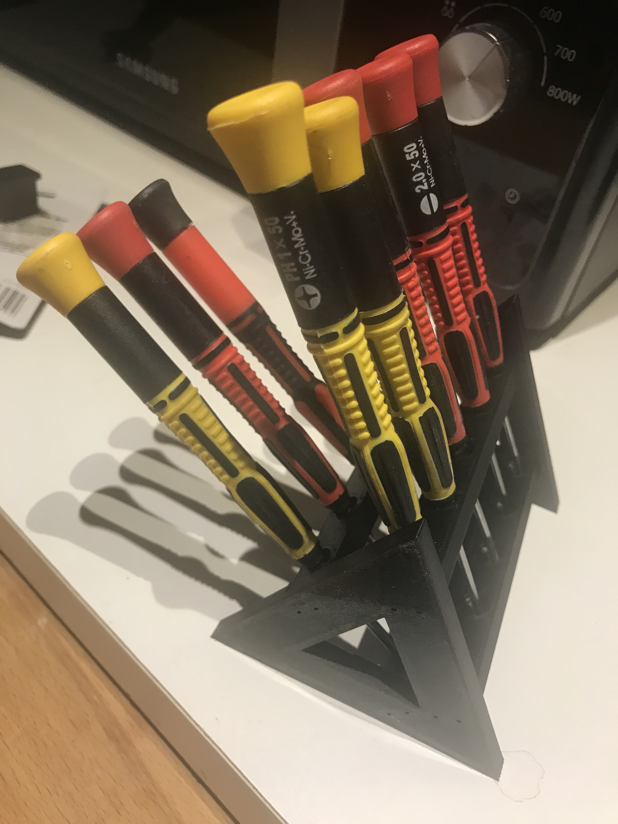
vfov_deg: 63.4
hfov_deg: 49.7
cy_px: 412
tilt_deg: -41.3
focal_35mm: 28
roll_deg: -11.0
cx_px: 309
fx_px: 667
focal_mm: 3.99
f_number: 1.8
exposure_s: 1/33
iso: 40
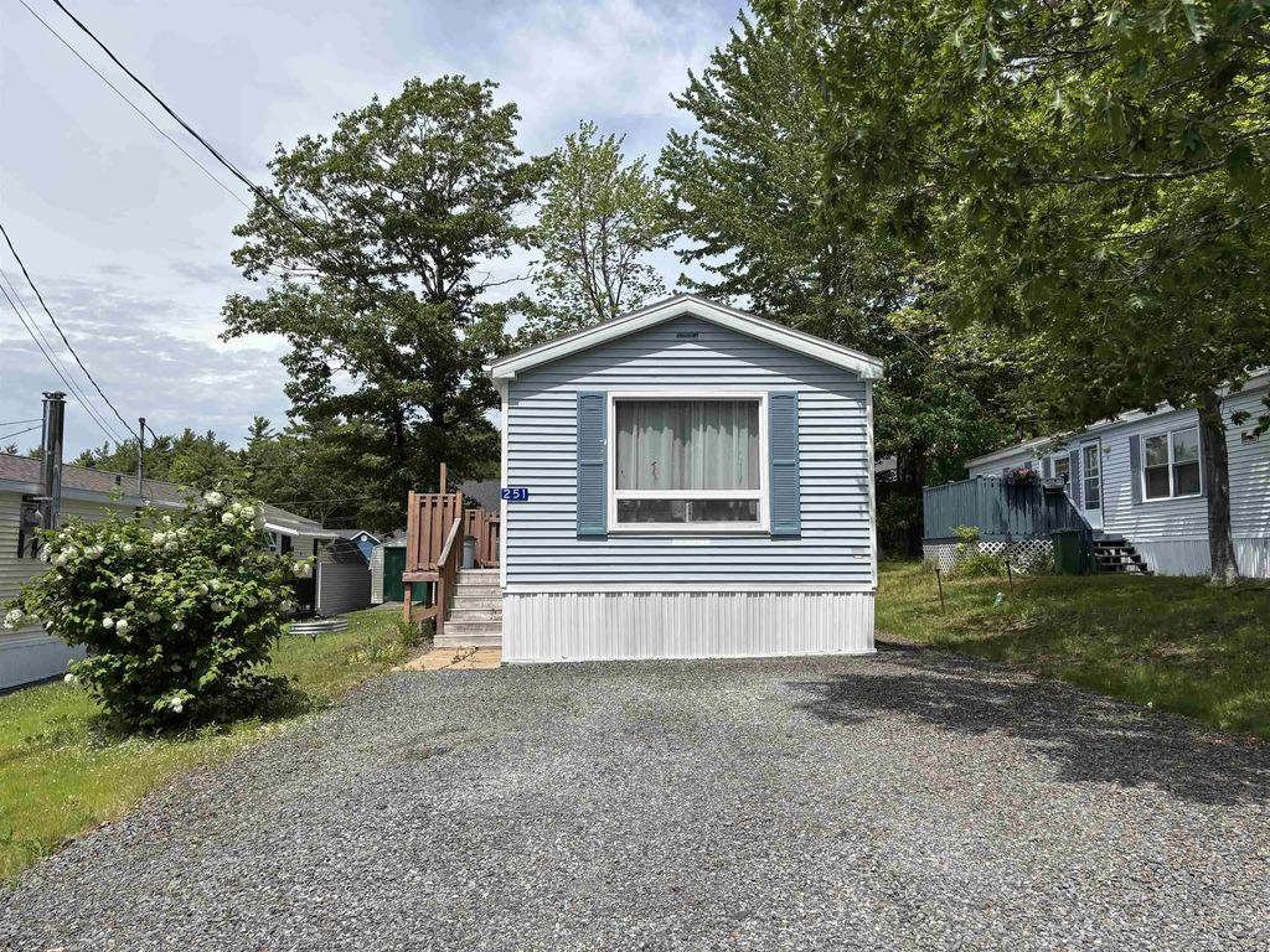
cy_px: 476
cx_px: 635
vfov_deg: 53.1
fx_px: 954
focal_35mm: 26
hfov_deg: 67.3
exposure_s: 1/3937
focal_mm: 5.96
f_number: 1.6
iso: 50
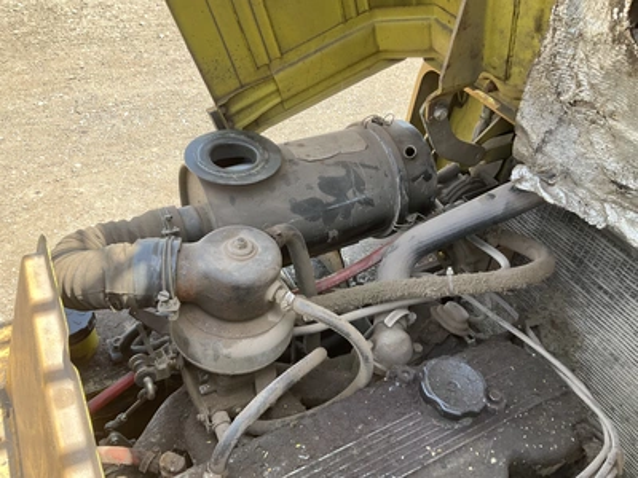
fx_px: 534
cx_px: 319
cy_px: 239
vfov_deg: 48.2
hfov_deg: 61.7
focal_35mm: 29
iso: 25
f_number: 1.8
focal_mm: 3
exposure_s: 1/122
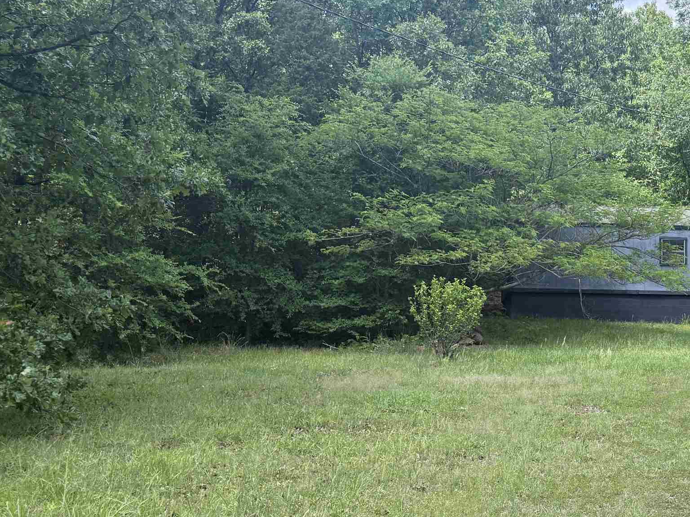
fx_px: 957
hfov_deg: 37.2
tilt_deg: +3.6
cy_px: 312
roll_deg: +0.3
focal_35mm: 48
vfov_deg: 30.2
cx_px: 618
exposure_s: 1/1337
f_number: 1.78
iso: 100
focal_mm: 6.76
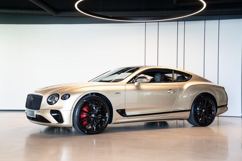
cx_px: 121
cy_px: 80
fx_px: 329
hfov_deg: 40.3
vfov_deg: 27.5
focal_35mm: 49
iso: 800
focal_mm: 49
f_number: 2.8
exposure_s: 1/125
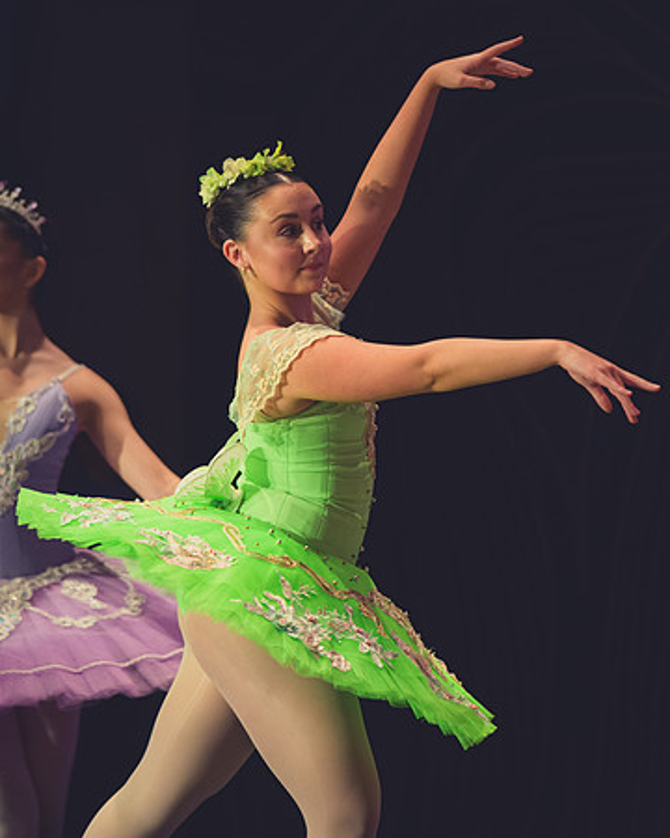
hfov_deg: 4.9
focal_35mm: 317
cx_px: 248
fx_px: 7857
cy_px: 366
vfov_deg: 6.1
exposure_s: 1/320
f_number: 2.8
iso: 2800
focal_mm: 200
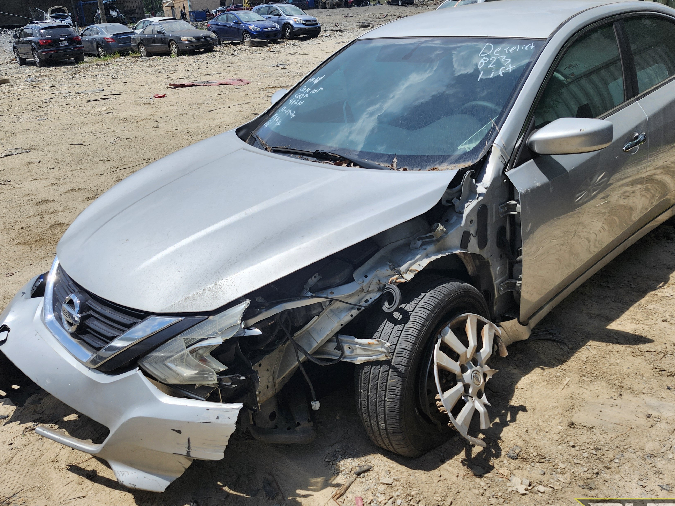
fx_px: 546
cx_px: 328
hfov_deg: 63.4
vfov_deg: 49.7
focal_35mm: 28
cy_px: 271
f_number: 1.8
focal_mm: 5.54
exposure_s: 1/2128
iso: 25
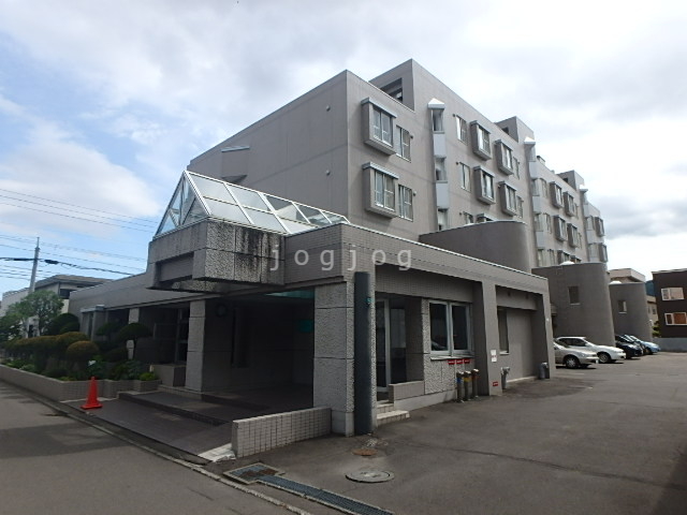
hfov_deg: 79.0
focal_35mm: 21
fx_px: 417
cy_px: 258
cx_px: 344
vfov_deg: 63.4
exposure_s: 1/400
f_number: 6
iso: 125
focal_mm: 3.7
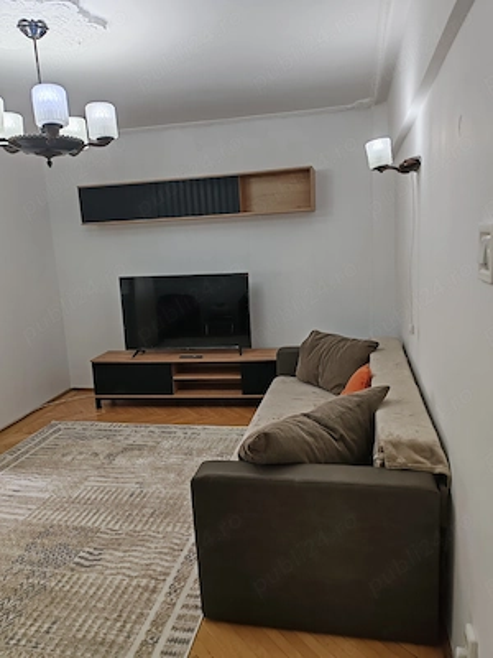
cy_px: 329
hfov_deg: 51.4
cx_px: 246
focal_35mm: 27
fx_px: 513
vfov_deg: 65.3
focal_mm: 6.12
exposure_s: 1/100
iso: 160
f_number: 1.9
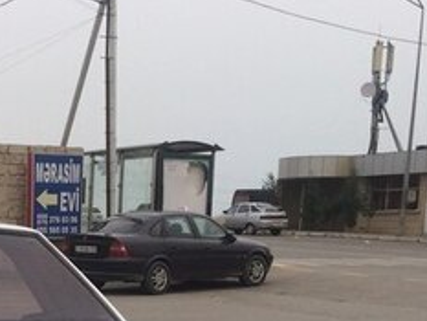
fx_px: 1012
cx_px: -24
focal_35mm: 82
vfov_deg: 17.1
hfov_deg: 22.7
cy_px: 395
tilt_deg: -8.1
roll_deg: -1.5
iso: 32
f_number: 2.2
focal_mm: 4.15
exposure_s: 1/134
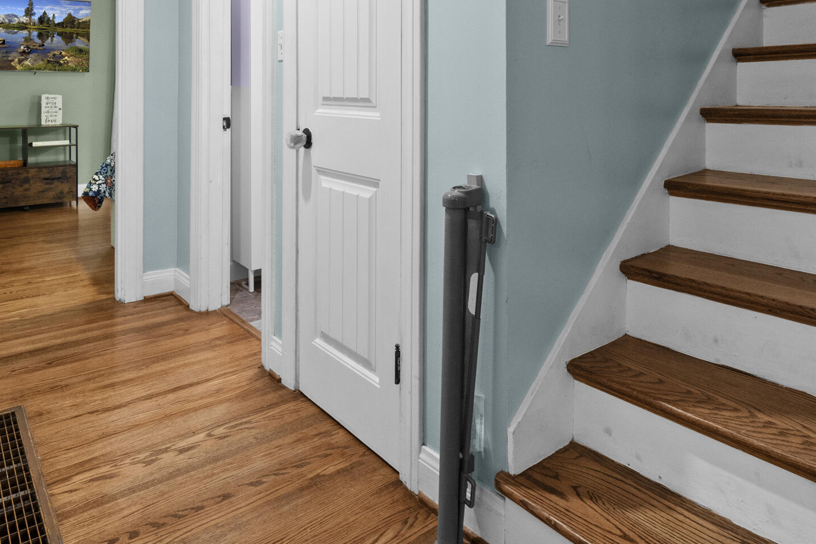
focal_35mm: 26
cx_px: 415
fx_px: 589
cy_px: 81
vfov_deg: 46.0
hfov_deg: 69.4
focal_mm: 10
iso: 400
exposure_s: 1/4
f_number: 8
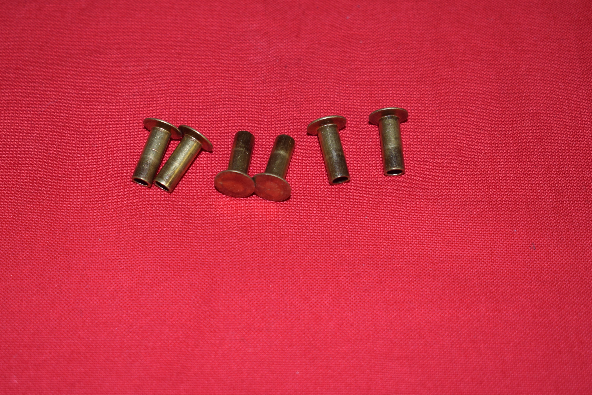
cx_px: 249
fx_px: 1234
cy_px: 185
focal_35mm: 75
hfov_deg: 27.0
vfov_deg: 18.2
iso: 160
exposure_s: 1/25
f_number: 5
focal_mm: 38
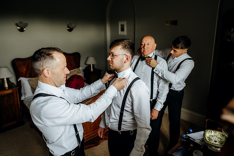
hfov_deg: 68.3
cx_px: 129
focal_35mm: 26
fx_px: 172
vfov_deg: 48.7
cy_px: 70
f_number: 1.8
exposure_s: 1/200
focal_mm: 24
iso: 250
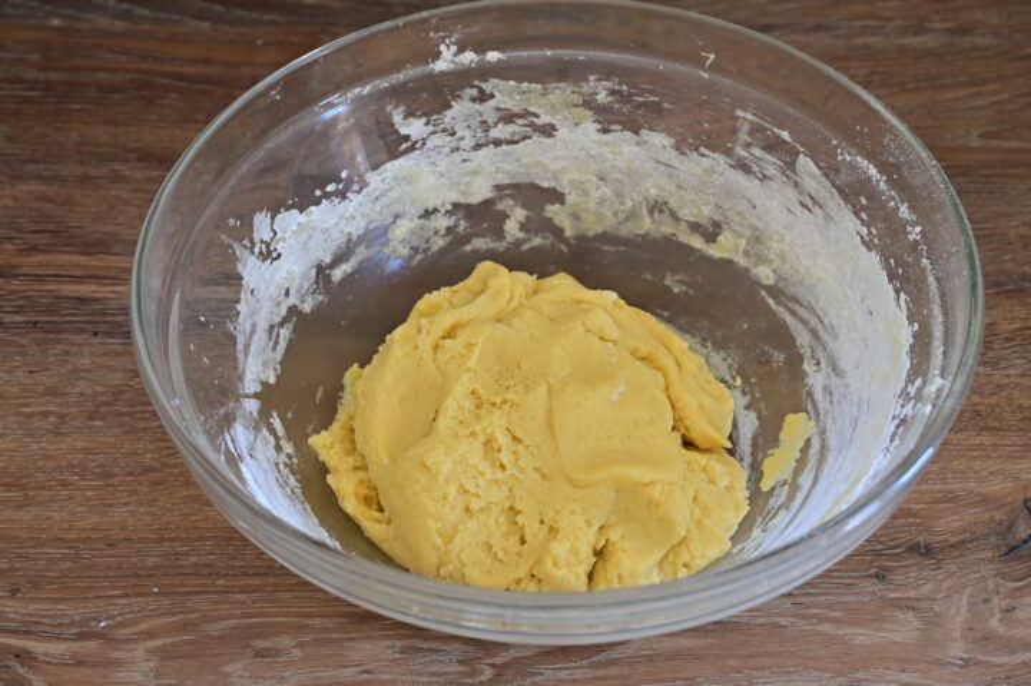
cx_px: 516
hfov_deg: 43.6
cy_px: 343
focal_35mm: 45
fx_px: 1288
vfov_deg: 29.8
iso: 200
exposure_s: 1/25
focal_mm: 30
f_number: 7.1
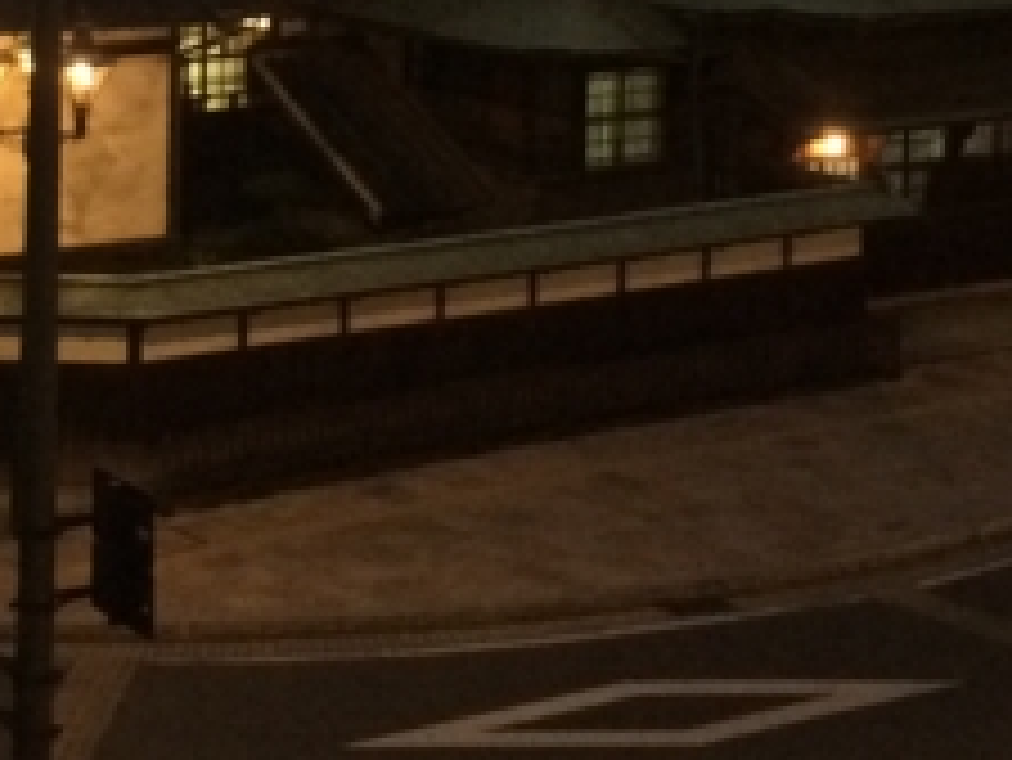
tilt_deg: -2.5
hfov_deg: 19.0
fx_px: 3013
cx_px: 346
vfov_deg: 13.7
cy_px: -310
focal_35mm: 103
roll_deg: -0.6
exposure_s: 1/15
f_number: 2.2
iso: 320
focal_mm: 4.15
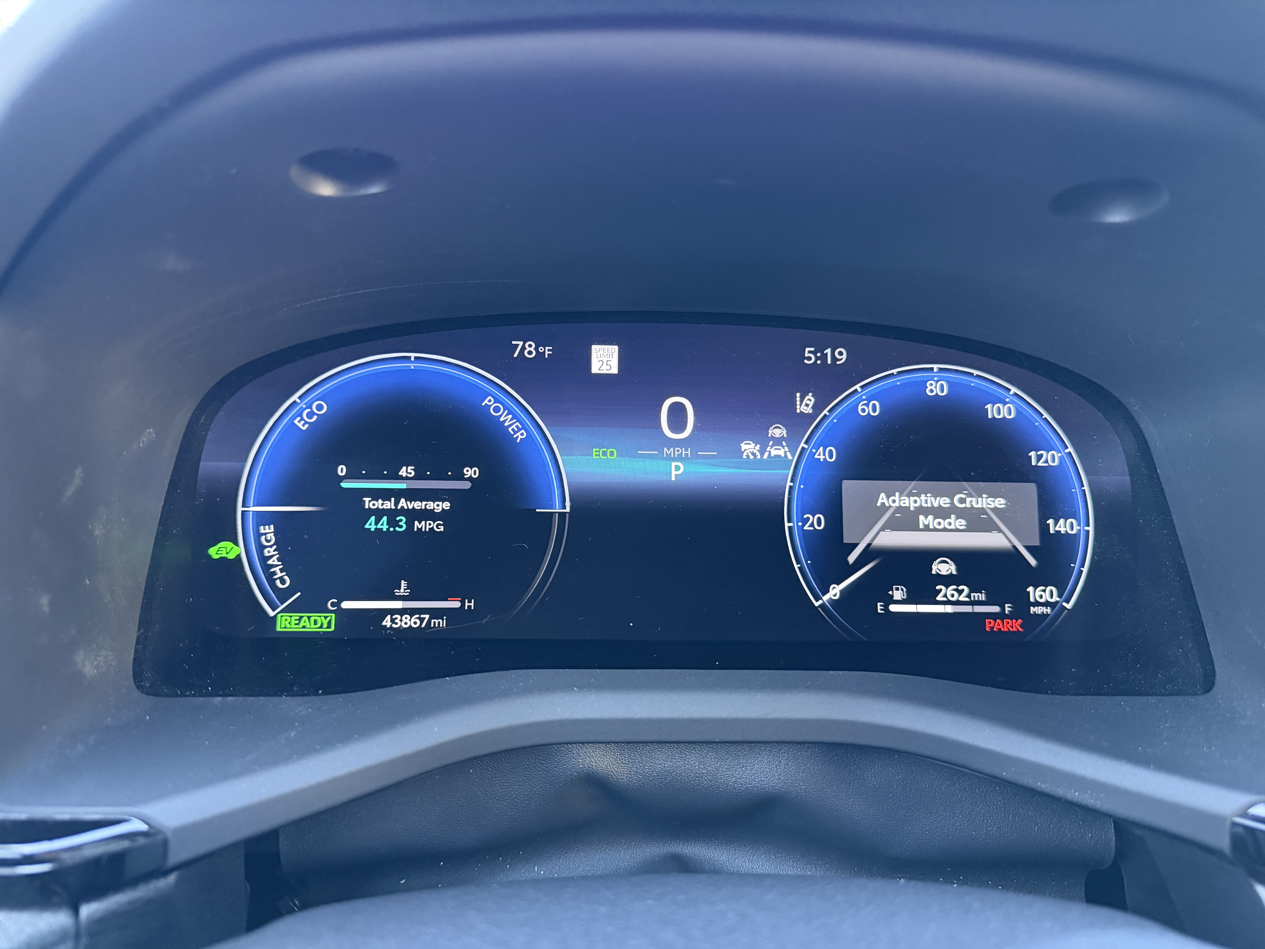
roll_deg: +1.4
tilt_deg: -16.7
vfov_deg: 56.8
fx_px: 877
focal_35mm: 24
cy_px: 474
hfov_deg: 71.6
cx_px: 632
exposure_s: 1/52
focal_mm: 6.76
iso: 800
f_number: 1.78
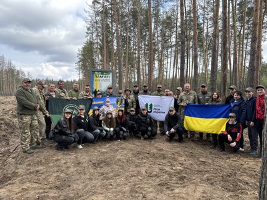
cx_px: 134
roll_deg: +0.6
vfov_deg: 56.8
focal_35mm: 24
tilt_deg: -1.7
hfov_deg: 71.6
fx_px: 185
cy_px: 100
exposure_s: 1/802
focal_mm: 6.76
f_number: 1.78
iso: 80
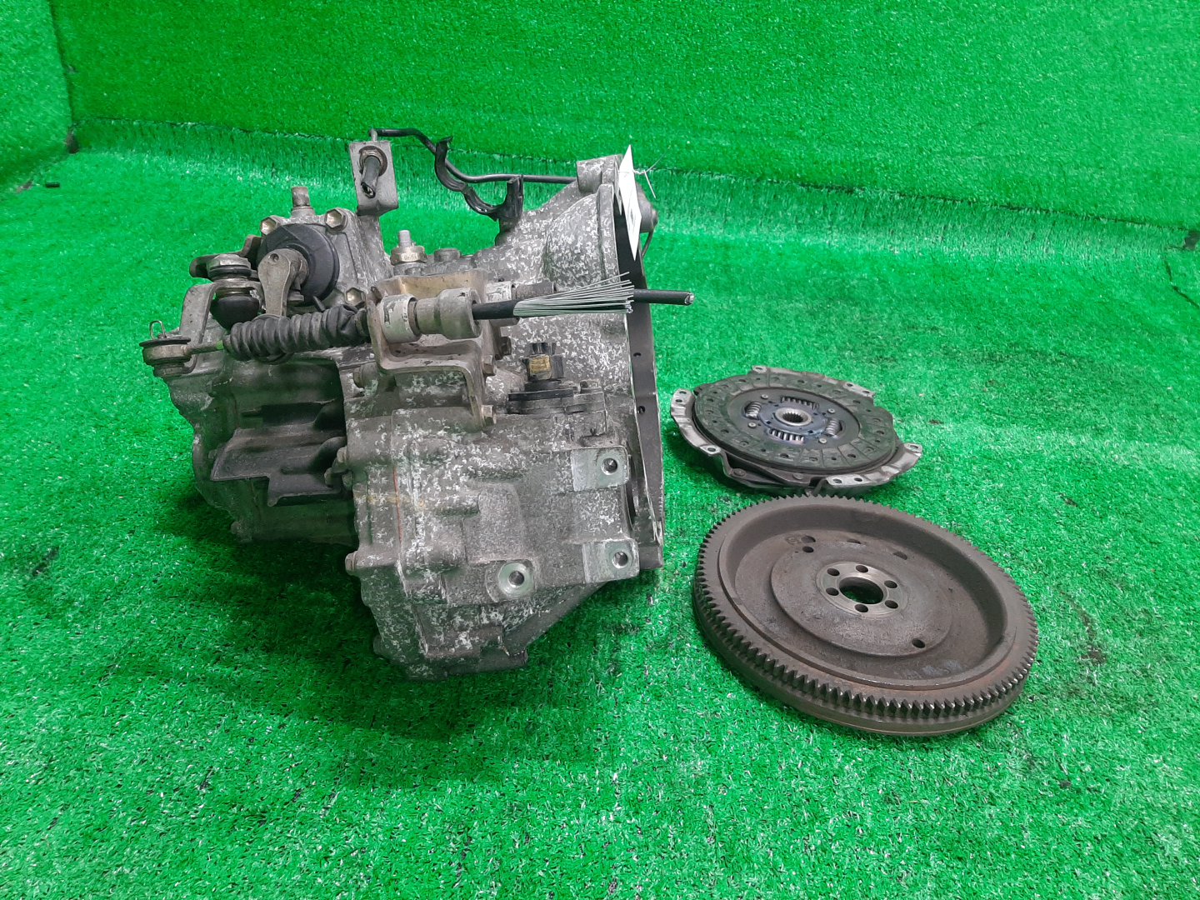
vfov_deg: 53.1
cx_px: 600
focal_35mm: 26
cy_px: 450
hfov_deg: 67.3
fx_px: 901
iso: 187
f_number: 1.7
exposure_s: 1/50
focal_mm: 3.93
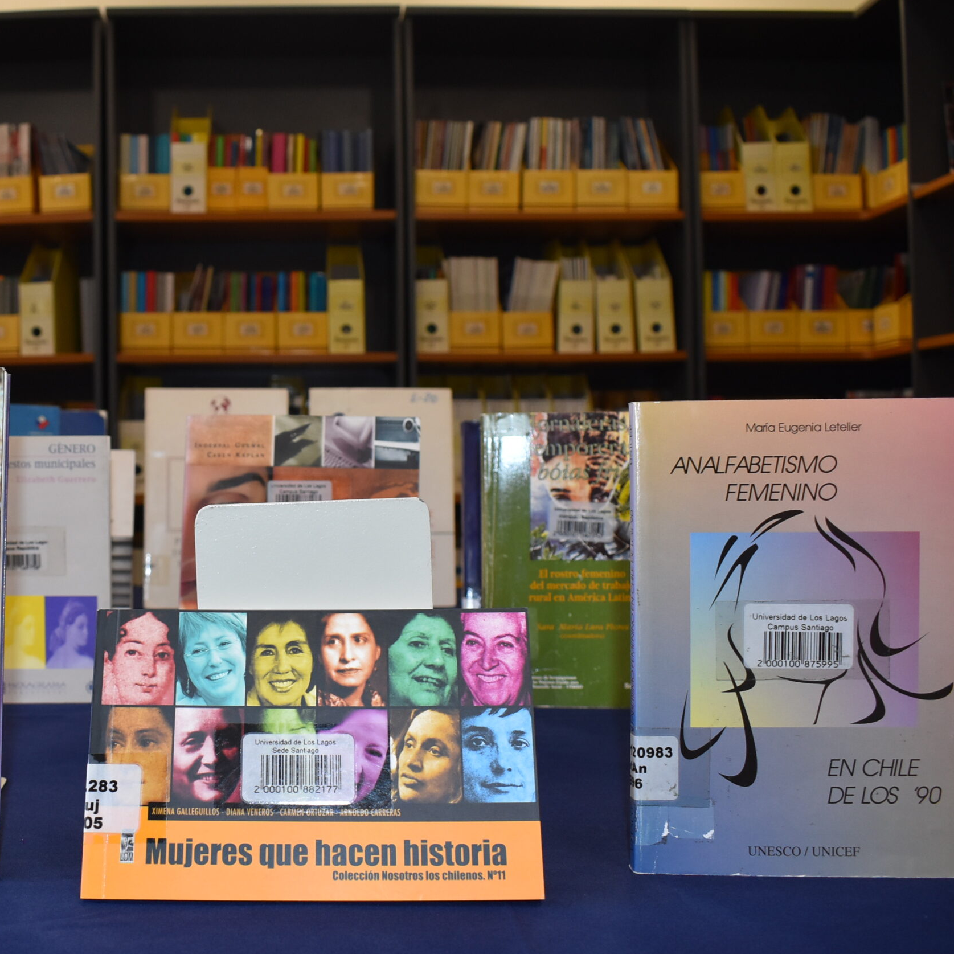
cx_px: 302
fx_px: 1216
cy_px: 475
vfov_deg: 42.8
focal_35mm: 39
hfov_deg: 42.1
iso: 800
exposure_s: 1/100
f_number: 5
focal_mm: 20
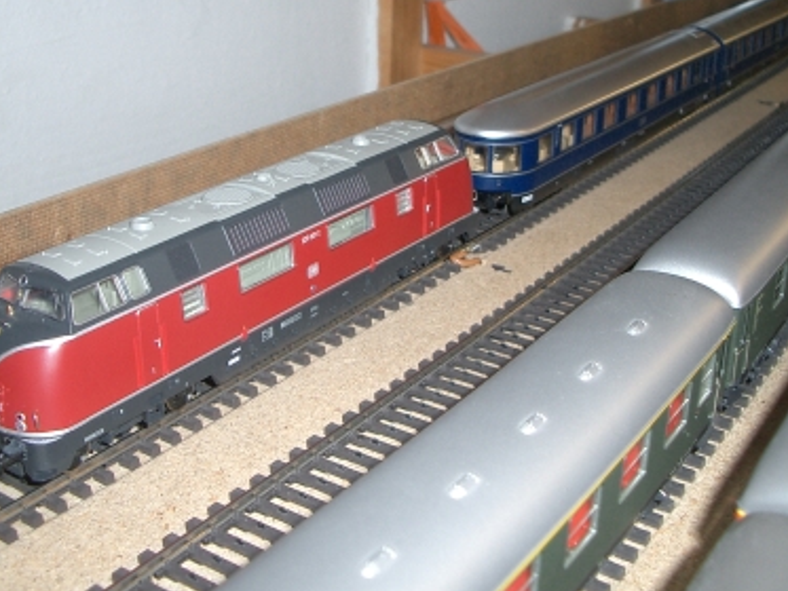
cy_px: 217
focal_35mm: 48
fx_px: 1093
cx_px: 378
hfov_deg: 39.6
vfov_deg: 30.1
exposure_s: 1/40
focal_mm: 5.8
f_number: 2.6
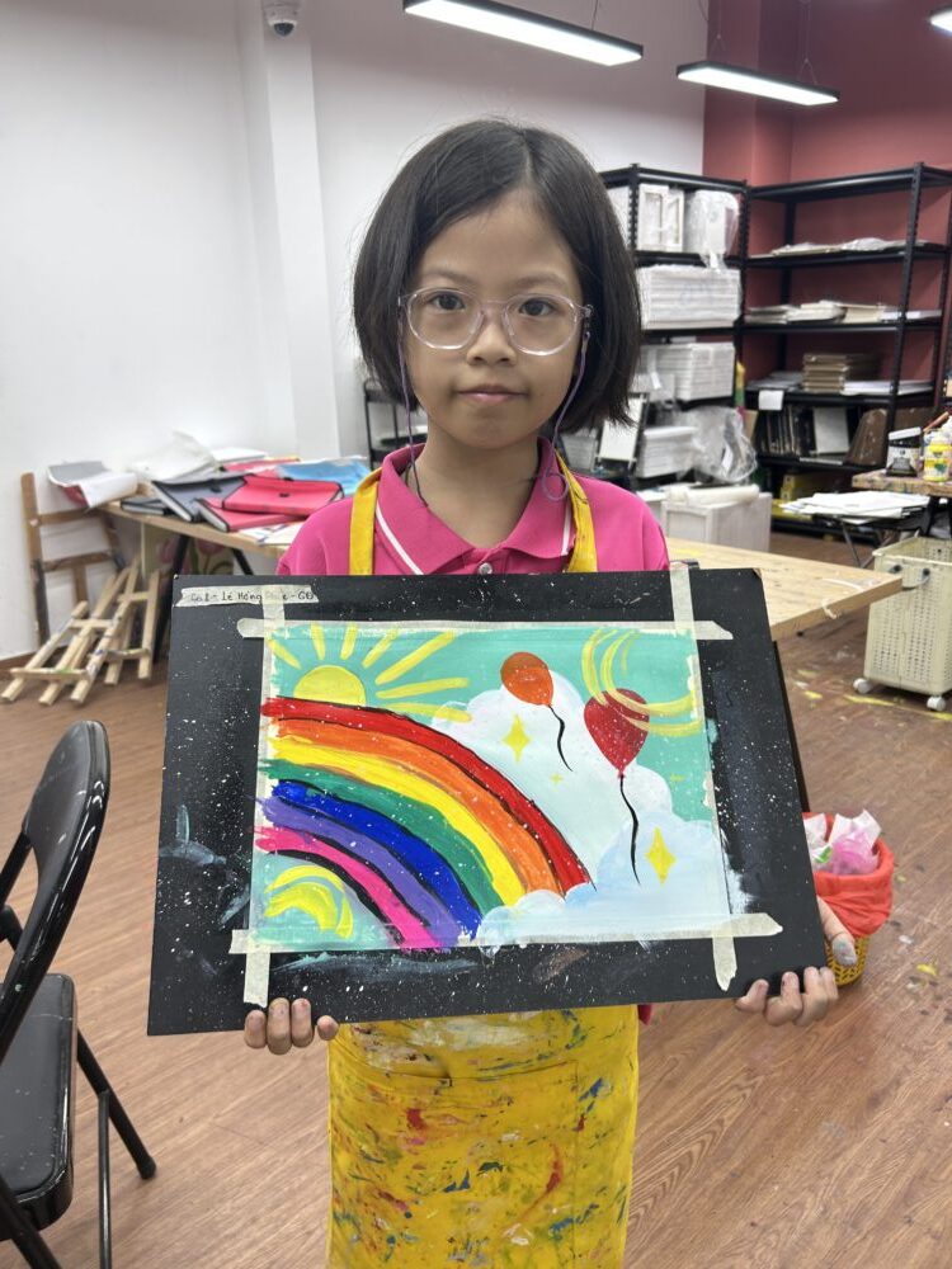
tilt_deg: -16.7
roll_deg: +1.3
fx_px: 953
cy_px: 634
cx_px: 476
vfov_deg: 67.3
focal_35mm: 26
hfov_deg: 53.1
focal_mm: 5.7
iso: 40
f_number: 1.5
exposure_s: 1/100
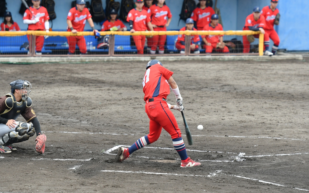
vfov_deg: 5.0
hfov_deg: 8.0
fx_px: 2198
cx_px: 154
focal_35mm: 261
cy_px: 101
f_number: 4
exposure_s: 1/2000
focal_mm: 170
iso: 720
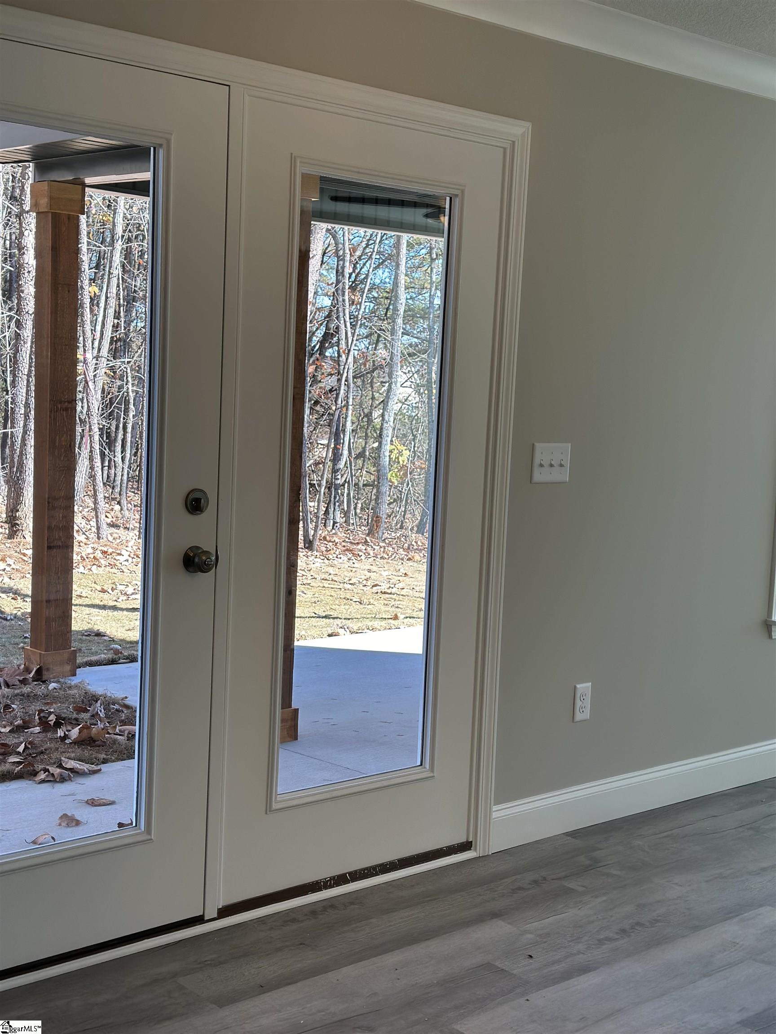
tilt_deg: -5.9
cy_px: 517
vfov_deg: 39.7
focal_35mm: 48
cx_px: 388
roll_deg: -3.6
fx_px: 1435
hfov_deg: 30.3
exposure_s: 1/399
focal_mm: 6.86
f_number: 1.78
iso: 80
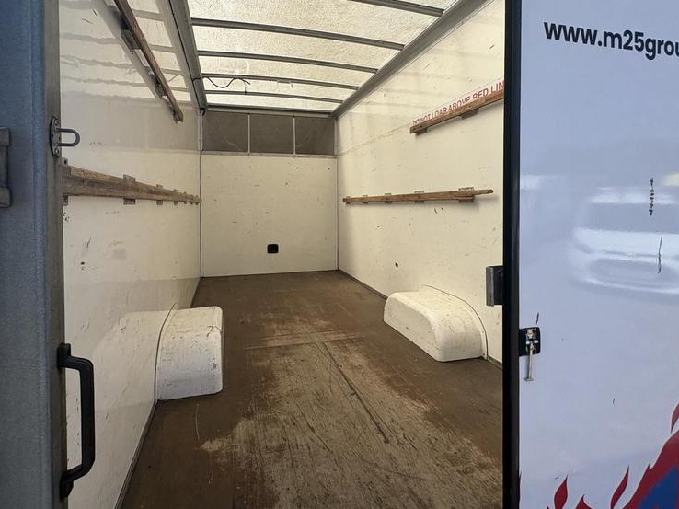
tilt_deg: -0.1
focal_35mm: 17
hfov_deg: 90.8
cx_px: 310
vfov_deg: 74.0
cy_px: 208
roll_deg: -0.1
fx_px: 333
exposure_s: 1/1449
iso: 40
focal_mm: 2.22
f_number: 2.2
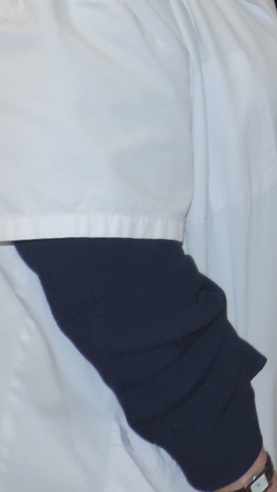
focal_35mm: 107
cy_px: -159
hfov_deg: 10.5
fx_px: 1397
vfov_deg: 18.5
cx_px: 522
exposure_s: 1/30
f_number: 3
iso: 200
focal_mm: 4.3
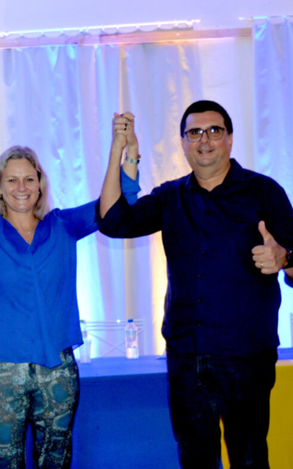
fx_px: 830
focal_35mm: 65
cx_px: 72
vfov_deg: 31.5
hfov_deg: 19.9
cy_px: 233
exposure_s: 1/60
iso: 1250
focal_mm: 28
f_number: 4.2
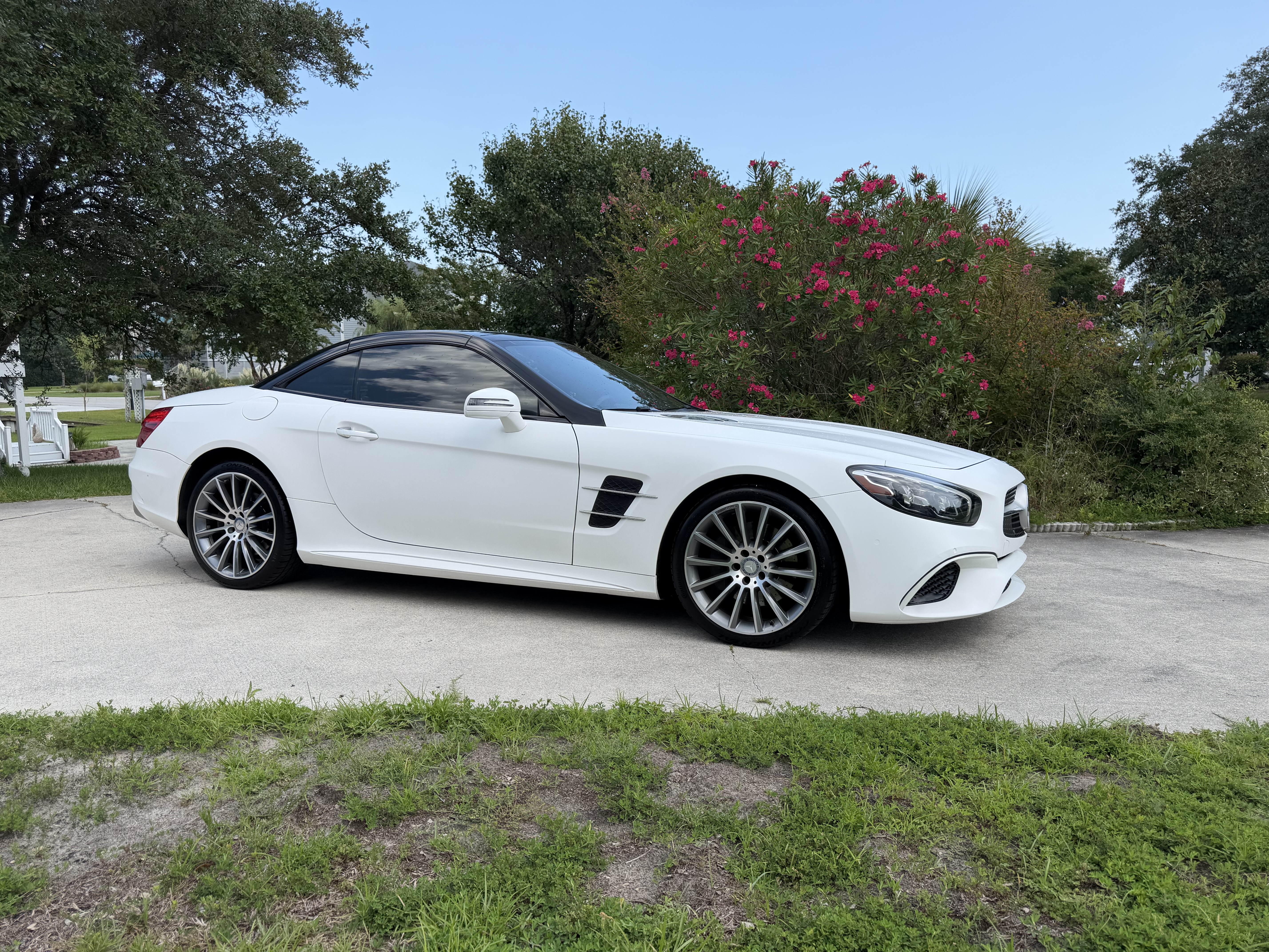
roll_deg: +0.3
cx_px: 634
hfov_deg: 71.6
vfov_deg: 56.8
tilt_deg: -8.0
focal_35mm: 24
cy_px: 476
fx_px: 880
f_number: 1.78
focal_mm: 6.76
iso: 80
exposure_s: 1/2232
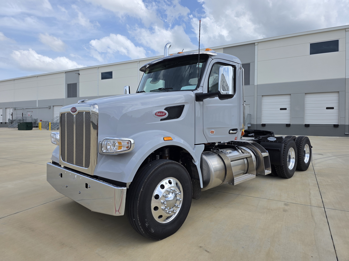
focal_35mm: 23
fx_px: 232
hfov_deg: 73.9
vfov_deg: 58.9
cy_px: 130
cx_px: 174
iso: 80
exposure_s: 1/7061
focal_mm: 6.3
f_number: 1.7
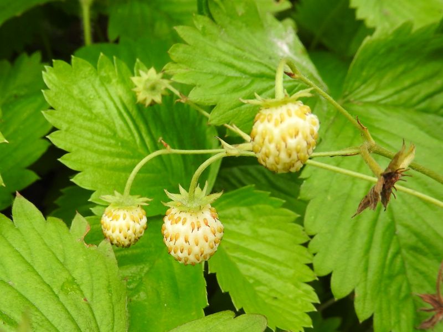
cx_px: 222
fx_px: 384
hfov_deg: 60.0
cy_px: 166
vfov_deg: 46.8
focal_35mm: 30
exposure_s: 1/125
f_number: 3.5
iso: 100
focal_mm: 5.4
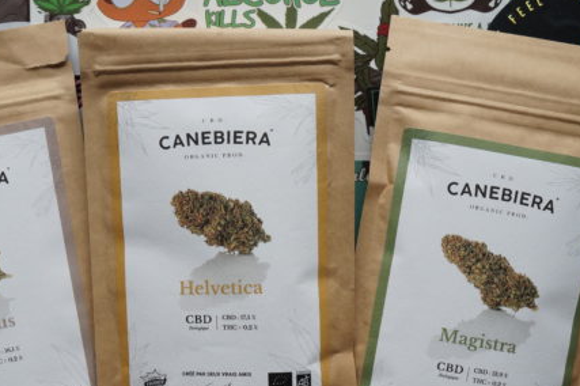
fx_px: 869
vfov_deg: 24.8
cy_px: 275
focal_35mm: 54
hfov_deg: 36.8
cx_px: 246
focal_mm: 20
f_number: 7.1
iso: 800
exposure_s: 1/125
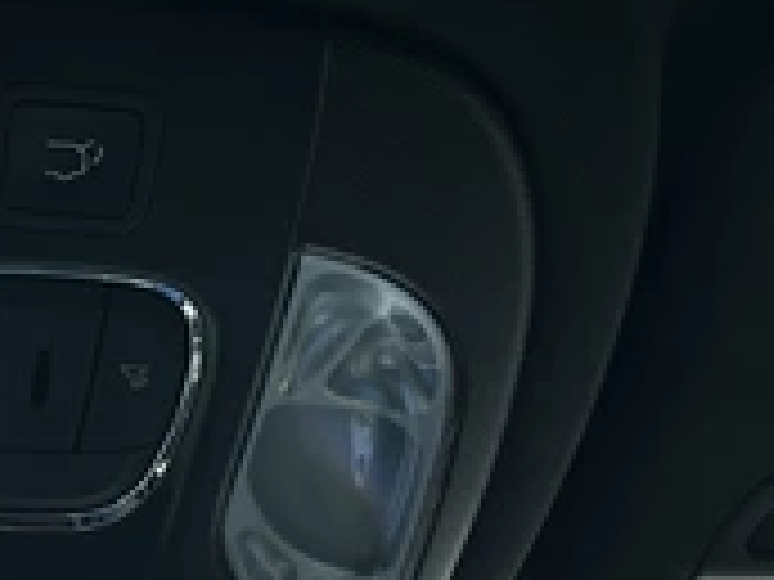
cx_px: 50
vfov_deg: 21.6
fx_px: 1453
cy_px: 607
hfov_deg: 28.4
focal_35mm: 65
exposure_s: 1/383
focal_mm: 3
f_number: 1.8
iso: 25
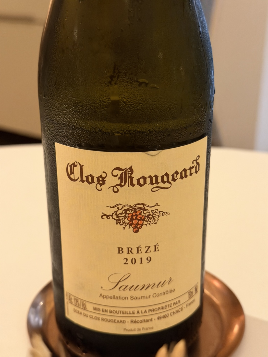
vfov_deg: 39.7
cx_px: 134
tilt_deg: -21.1
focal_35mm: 48
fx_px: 495
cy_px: 178
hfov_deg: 30.3
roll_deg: -0.7
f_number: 1.78
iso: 500
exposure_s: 1/40
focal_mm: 6.76
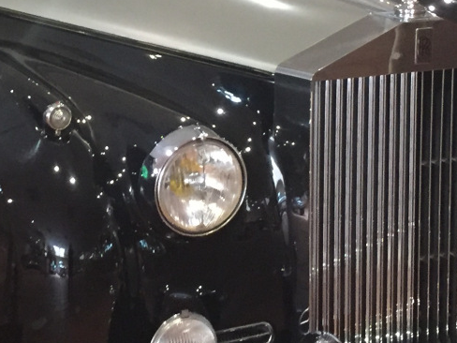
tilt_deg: -8.5
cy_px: 34
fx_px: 1254
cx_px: 155
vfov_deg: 15.4
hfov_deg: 20.6
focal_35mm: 95
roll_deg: +0.8
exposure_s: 1/17
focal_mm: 4.15
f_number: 2.2
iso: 320
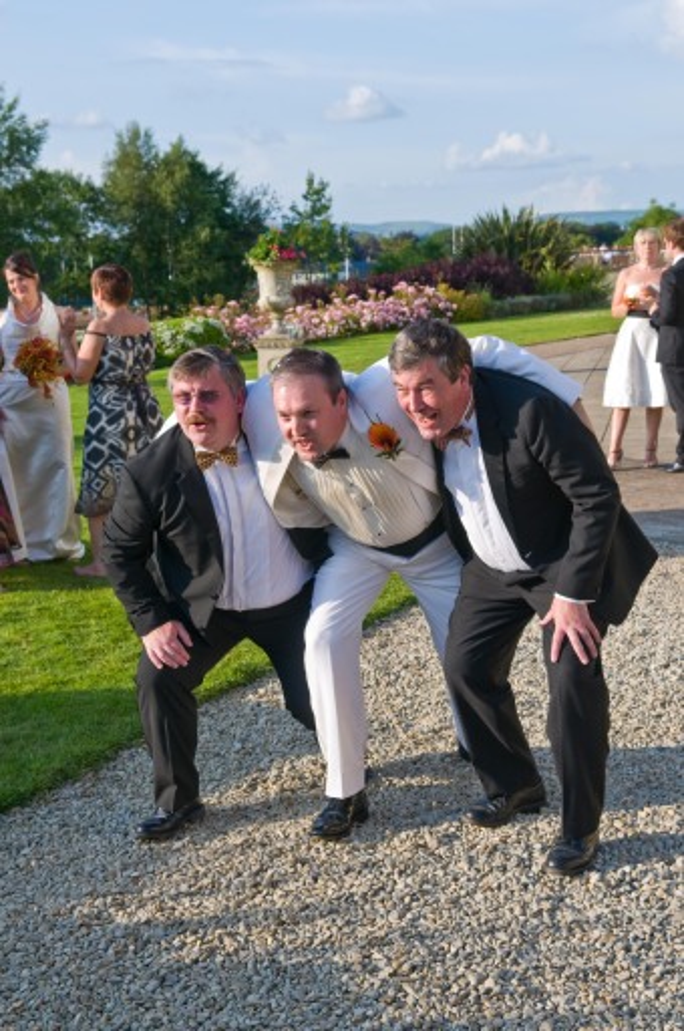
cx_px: 342
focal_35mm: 52
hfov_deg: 25.7
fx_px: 1500
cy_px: 516
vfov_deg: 37.9
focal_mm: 35
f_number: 6.3
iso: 200
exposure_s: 1/250
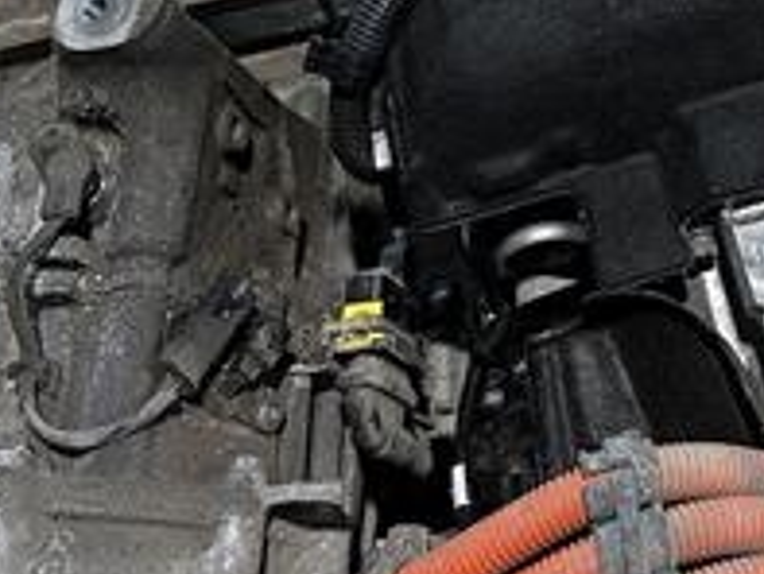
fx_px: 1723
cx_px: 756
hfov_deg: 24.0
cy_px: -136
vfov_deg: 17.9
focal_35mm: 78
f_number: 1.78
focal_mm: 6.86
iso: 250
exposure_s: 1/100
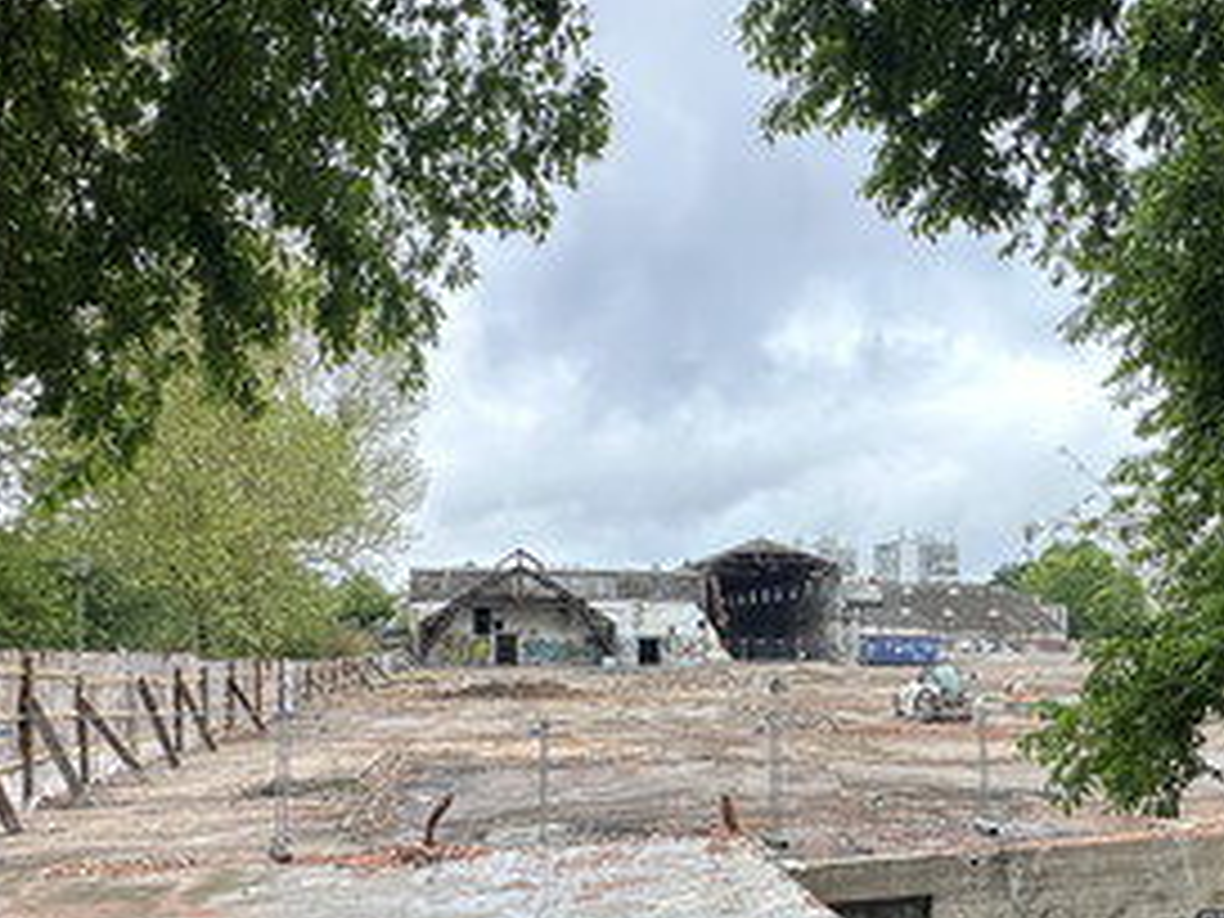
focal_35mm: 33
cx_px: 886
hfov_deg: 53.4
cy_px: 630
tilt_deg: +0.6
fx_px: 1167
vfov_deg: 42.2
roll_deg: +0.3
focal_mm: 2.22
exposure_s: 1/169
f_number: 2.2
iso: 40
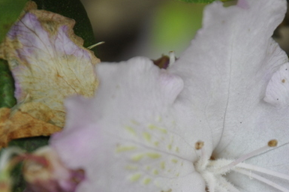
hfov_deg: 6.3
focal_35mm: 327
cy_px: 181
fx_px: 2623
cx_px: 190
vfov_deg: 4.2
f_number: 5.6
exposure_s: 1/125
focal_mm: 105
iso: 200
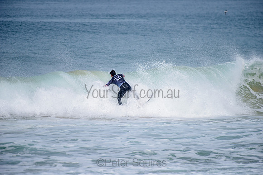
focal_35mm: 500
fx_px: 3653
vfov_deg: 2.8
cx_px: 132
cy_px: 88
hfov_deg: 4.1
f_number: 5.6
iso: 250
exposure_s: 1/2000
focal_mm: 500
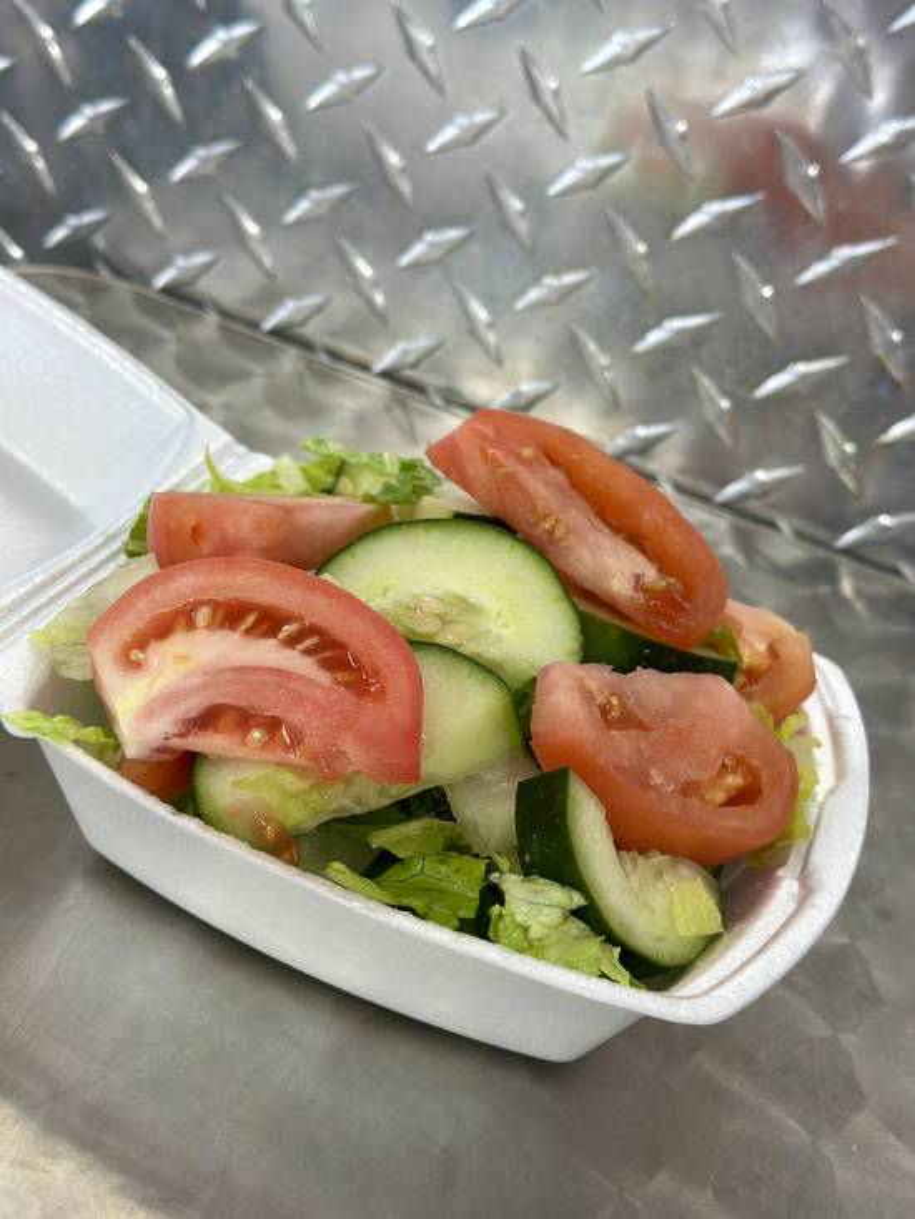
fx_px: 1691
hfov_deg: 30.3
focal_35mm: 48
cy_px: 610
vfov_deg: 39.7
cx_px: 458
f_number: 1.78
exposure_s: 1/120
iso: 100
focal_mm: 6.86
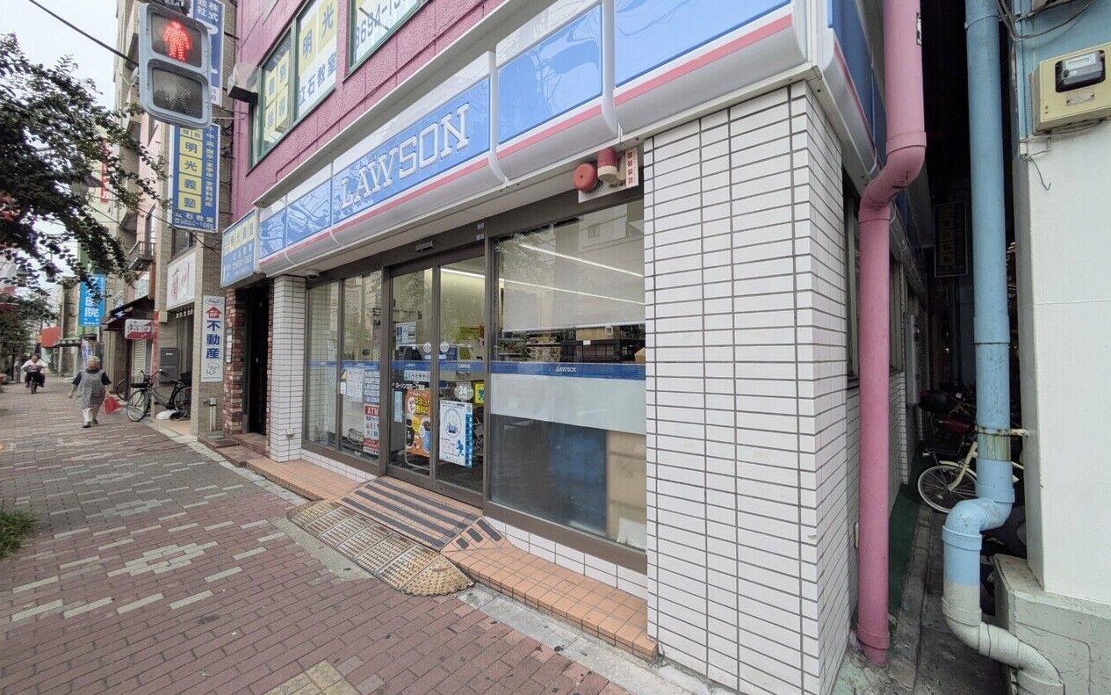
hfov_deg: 101.5
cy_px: 337
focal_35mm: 15
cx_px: 555
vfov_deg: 74.8
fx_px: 454
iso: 45
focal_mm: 1.83
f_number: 2.2
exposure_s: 1/347
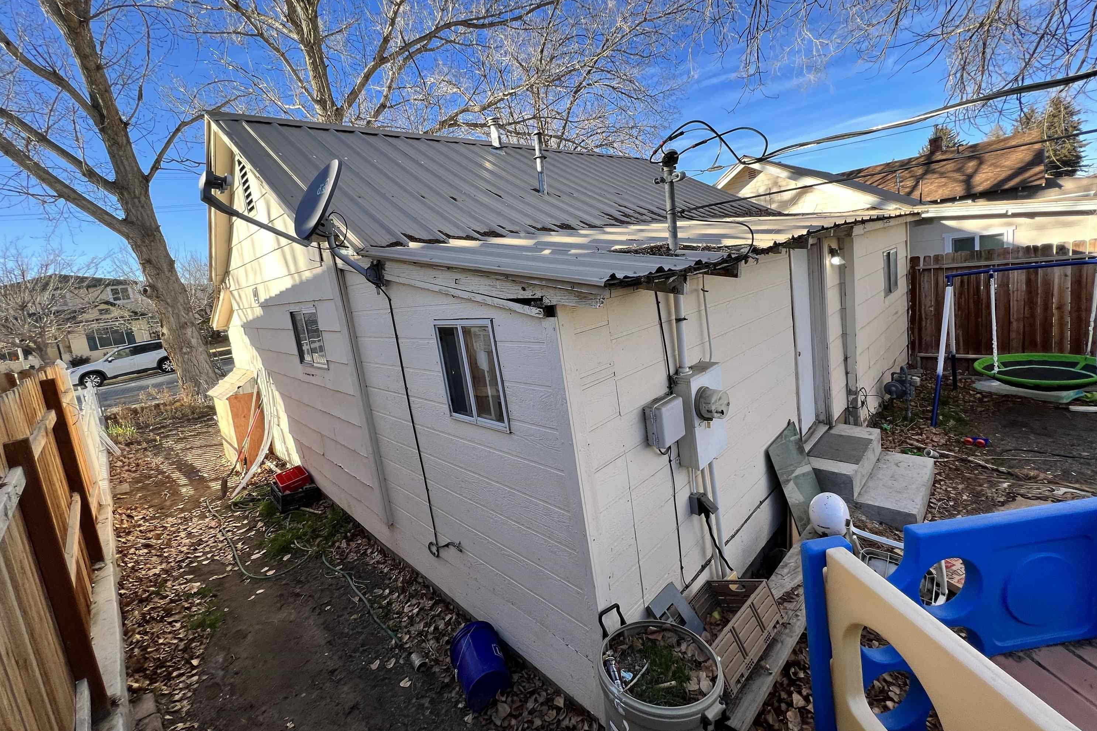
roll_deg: +7.7
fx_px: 427
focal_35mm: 14
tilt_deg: -7.3
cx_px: 562
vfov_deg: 81.0
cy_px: 333
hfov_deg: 104.2
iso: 32
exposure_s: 1/392
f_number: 1.8
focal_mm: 1.57
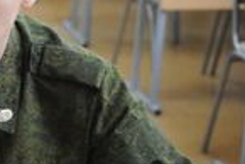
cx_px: -243
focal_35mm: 154
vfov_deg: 8.9
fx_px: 1049
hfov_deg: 11.9
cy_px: 27
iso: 3200
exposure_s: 1/200
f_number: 2.8
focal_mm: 32
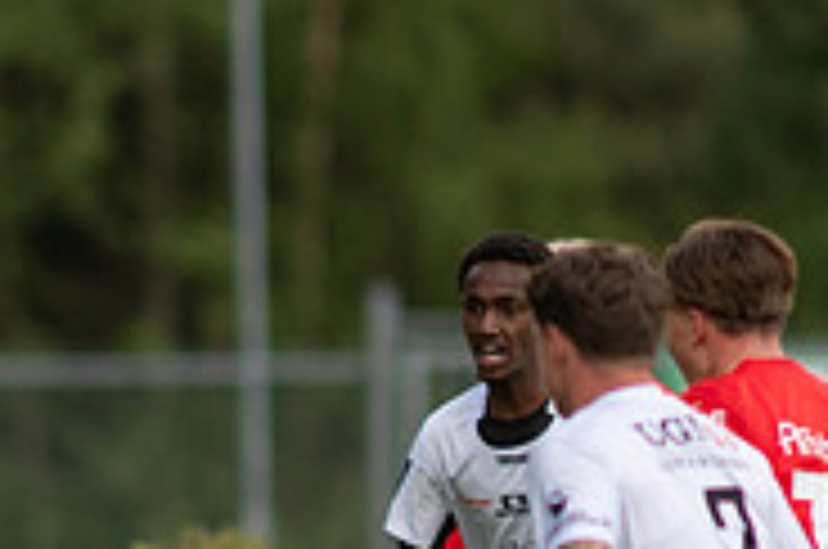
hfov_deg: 1.1
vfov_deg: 0.7
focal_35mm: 1961
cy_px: 856
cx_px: -868
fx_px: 45024
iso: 250
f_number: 3.2
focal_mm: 300
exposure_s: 1/1600
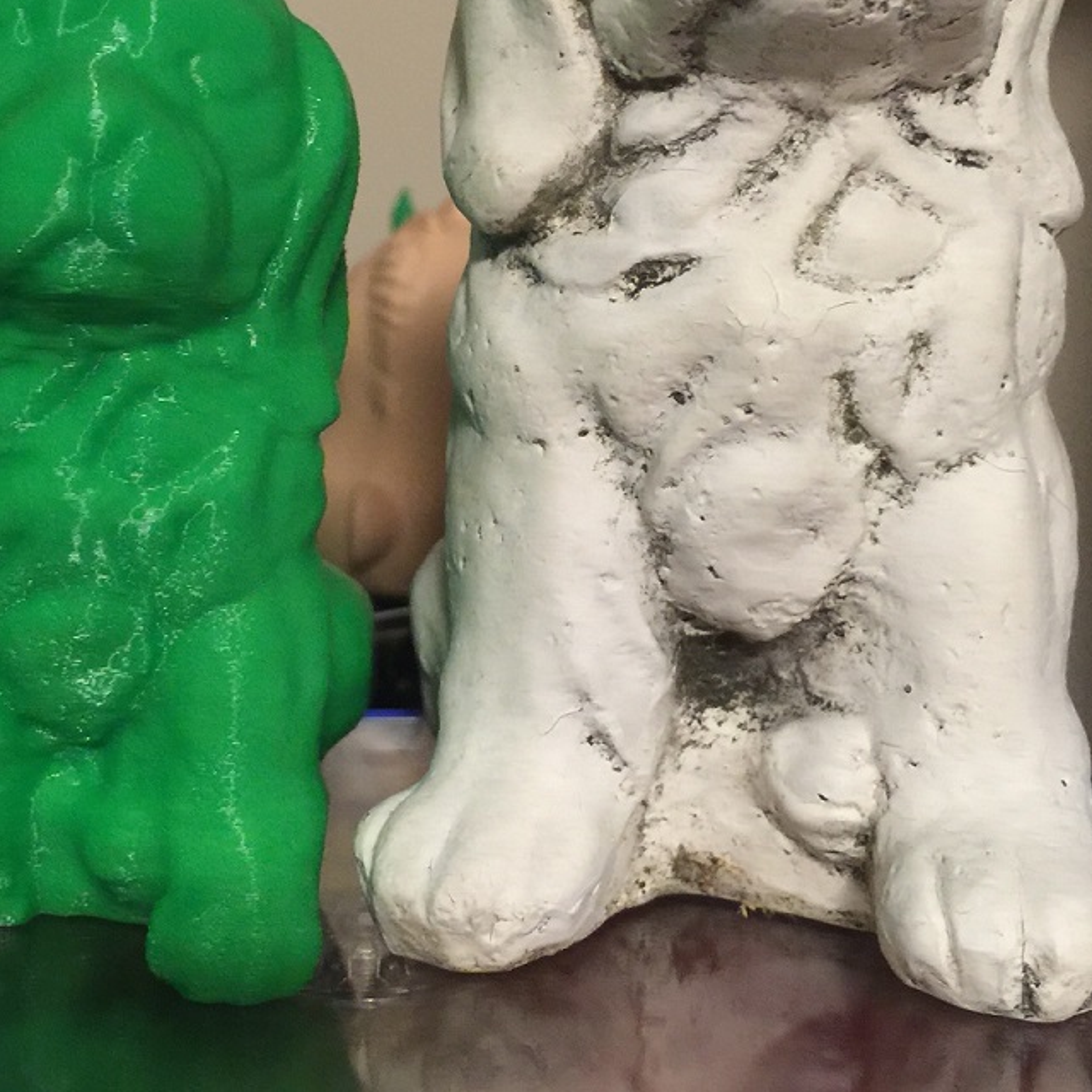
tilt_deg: -2.5
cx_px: 481
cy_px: 334
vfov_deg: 34.2
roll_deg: -0.5
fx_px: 1749
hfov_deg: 34.6
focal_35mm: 49
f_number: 2.2
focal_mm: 4.15
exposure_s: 1/4
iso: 64
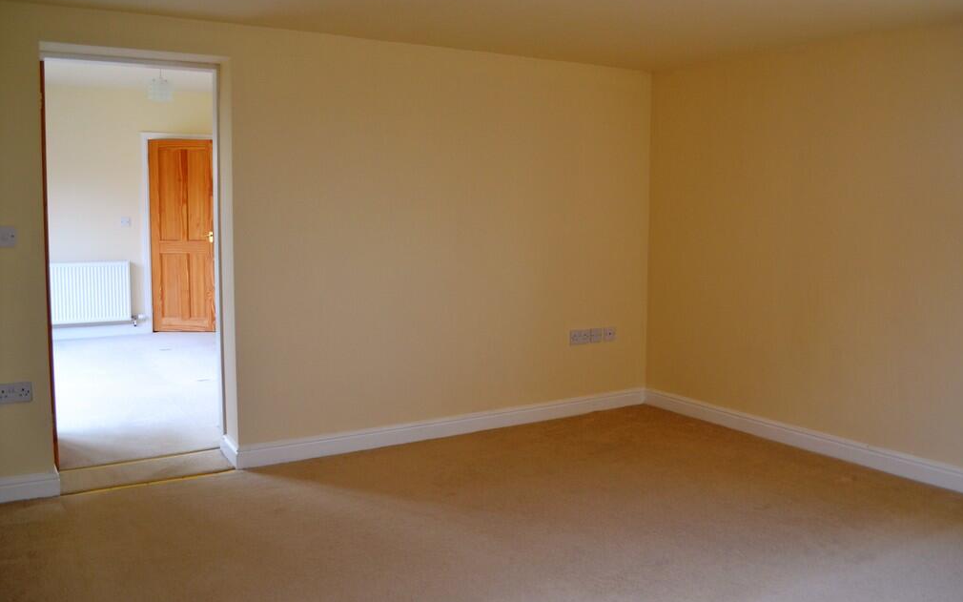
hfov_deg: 61.2
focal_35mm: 31
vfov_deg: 40.6
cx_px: 487
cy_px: 280
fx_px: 814
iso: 400
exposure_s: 1/80
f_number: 4.5
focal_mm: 20
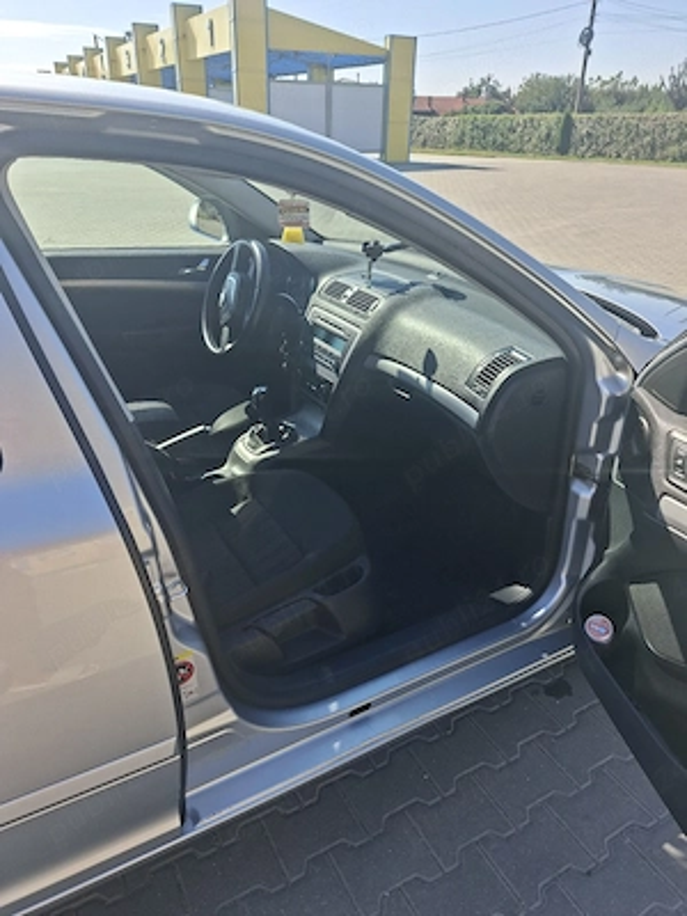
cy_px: 458
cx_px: 344
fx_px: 609
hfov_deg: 58.9
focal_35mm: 23
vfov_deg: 73.9
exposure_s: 1/1250
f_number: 1.8
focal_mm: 5.54
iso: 50
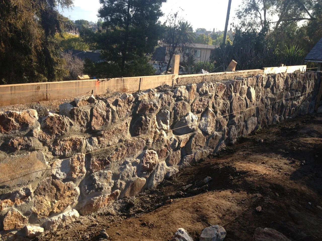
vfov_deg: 40.7
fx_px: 326
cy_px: 120
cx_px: 161
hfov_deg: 52.6
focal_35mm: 35
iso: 50
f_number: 2.4
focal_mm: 4.28
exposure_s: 1/403
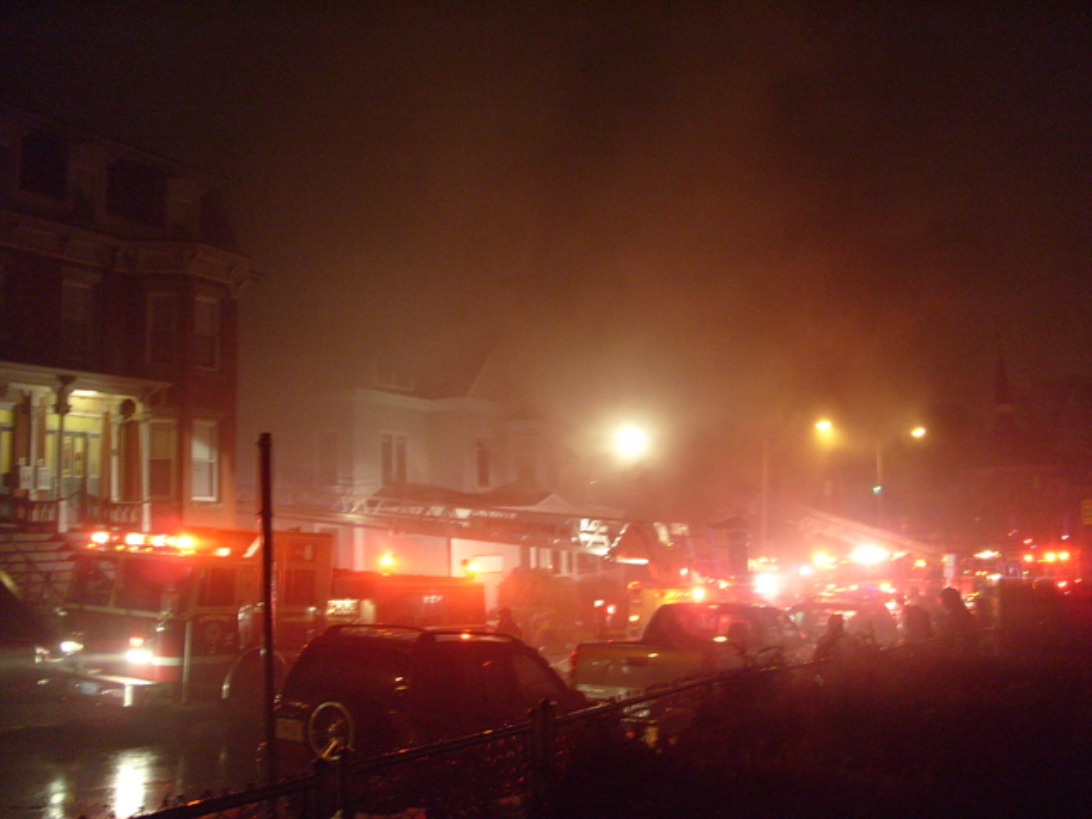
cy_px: 410
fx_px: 1104
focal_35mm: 35
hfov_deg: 52.6
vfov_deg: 40.7
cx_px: 546
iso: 400
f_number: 2.8
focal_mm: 7.8
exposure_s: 1/15
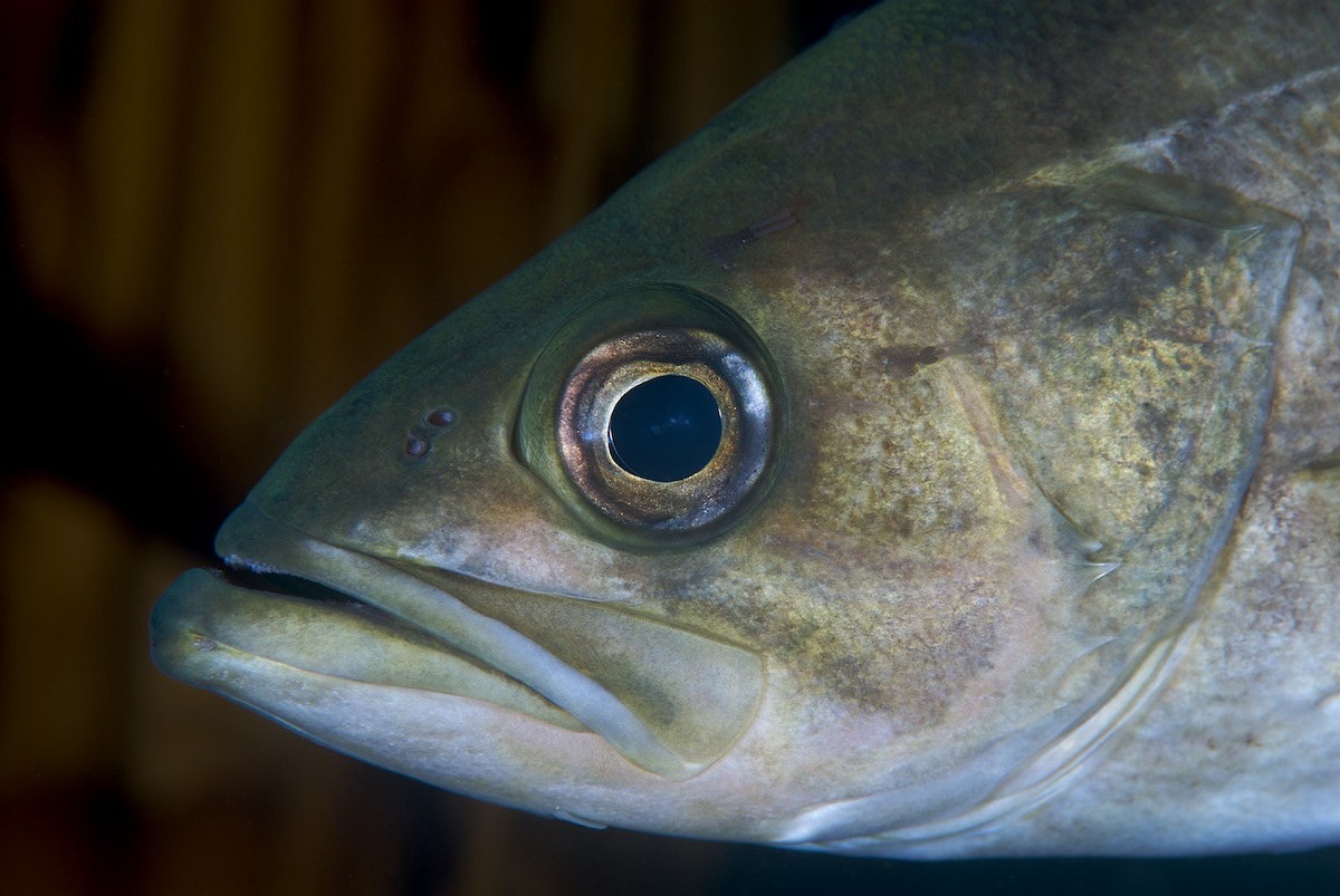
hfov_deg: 13.0
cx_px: 670
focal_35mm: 158
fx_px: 5869
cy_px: 448
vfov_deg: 8.7
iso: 100
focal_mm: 105
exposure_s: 1/250
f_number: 6.3
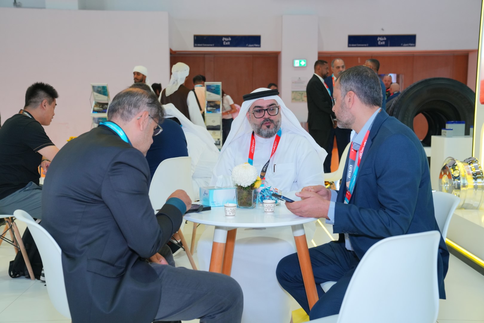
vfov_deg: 31.9
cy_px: 162
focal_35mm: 42
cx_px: 242
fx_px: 565
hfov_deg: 46.4
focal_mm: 42
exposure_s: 1/160
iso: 1000
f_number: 4
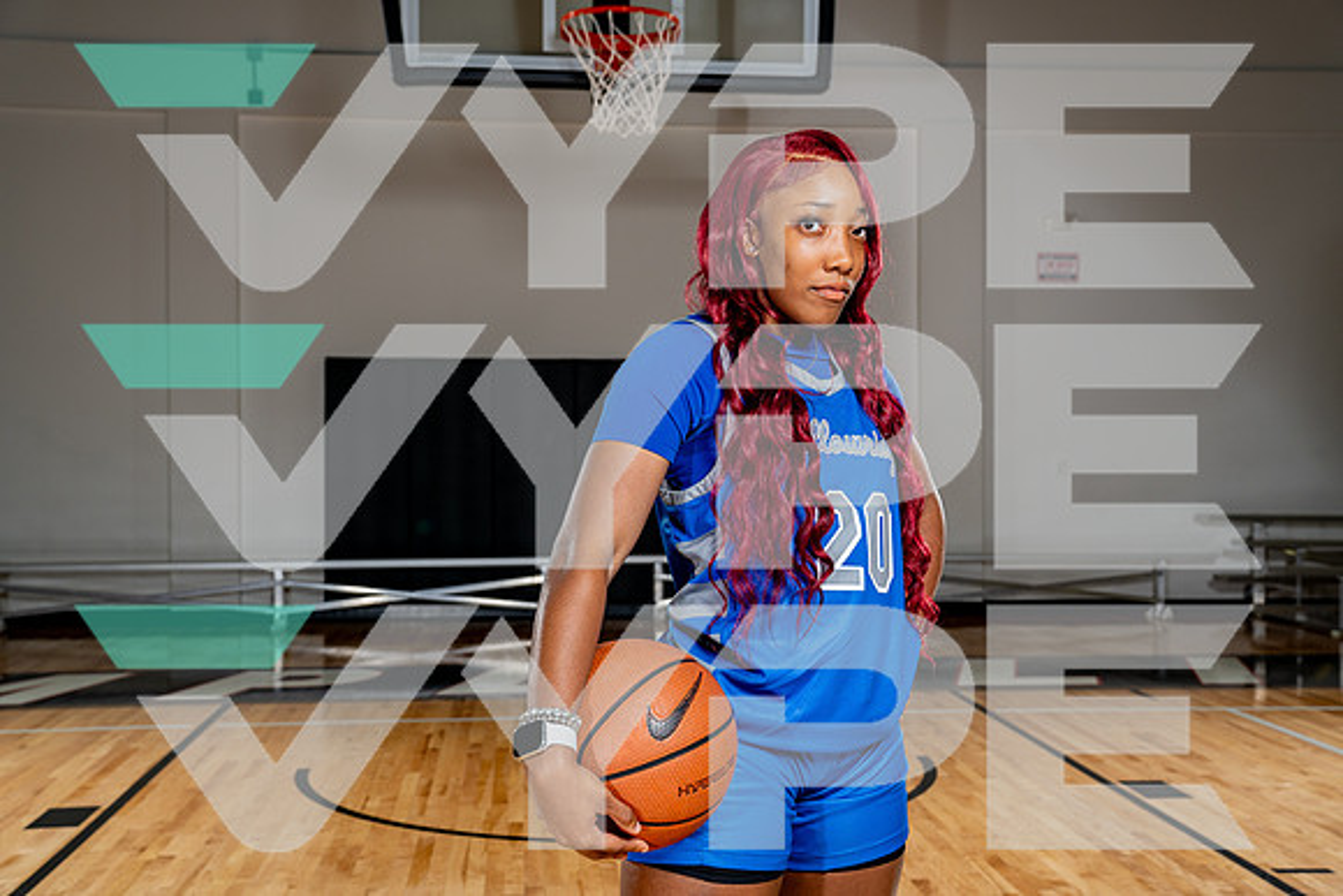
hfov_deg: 46.4
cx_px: 672
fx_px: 1567
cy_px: 448
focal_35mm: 42
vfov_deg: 31.9
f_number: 5.6
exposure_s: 1/250
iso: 200
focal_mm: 42
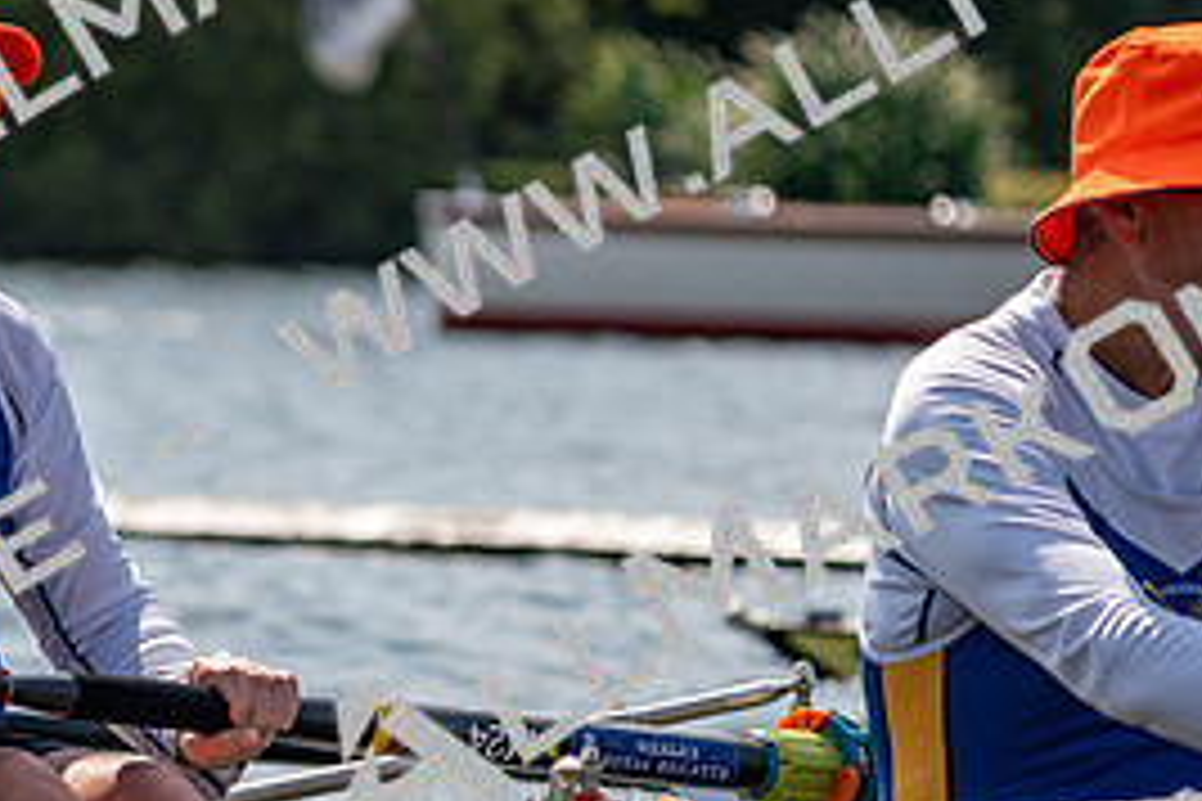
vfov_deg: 3.2
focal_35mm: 434
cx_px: -50
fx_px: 14490
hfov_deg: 4.7
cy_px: 466
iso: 160
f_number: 5.6
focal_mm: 200
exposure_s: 1/1600
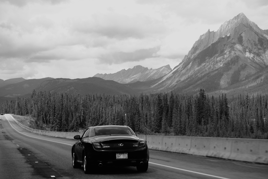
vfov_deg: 16.6
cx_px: 134
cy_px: 90
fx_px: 615
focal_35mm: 82
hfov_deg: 24.6
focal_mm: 55
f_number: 6.3
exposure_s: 1/160
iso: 100
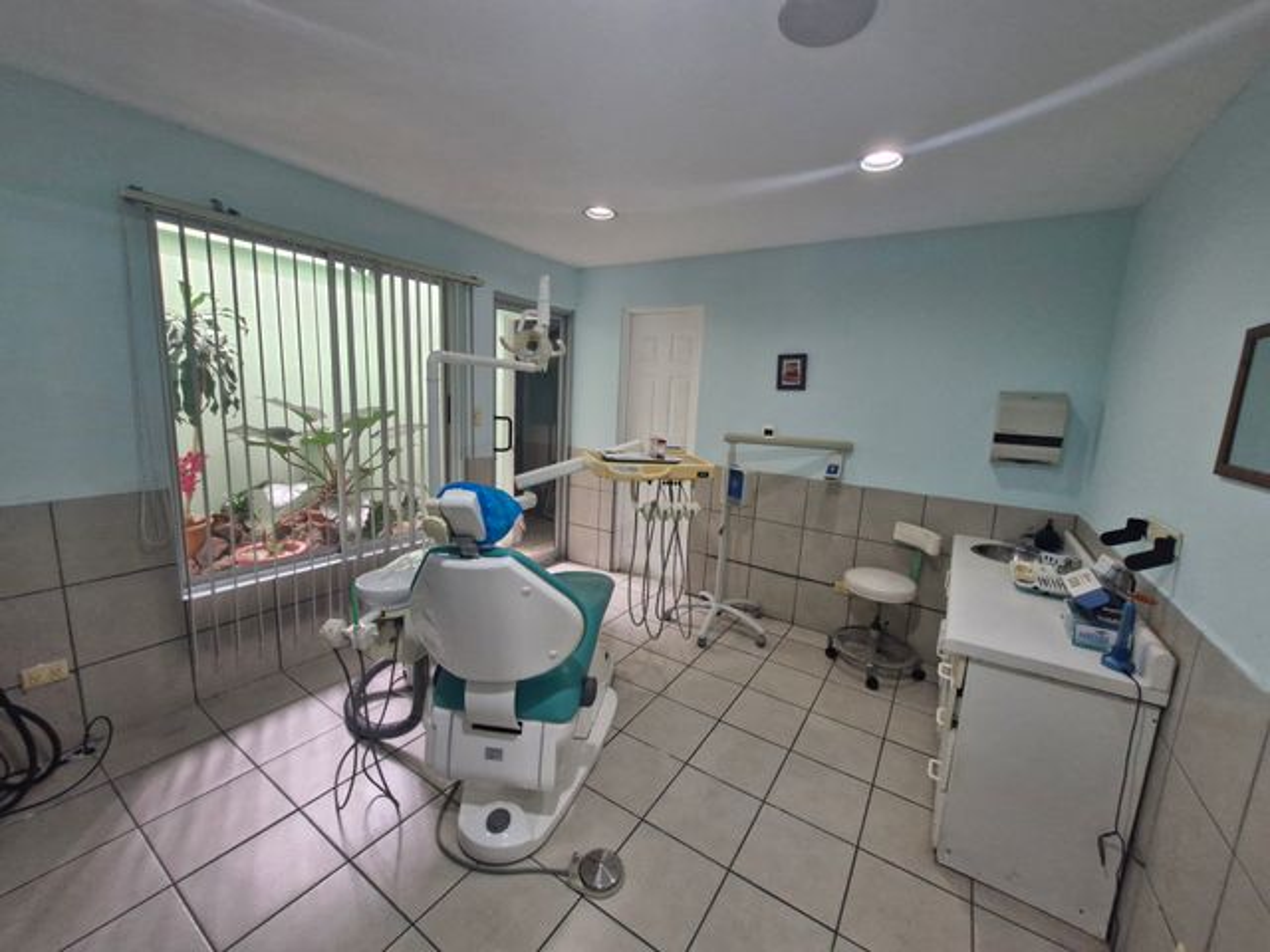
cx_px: 635
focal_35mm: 13
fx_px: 477
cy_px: 476
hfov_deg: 106.2
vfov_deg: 89.9
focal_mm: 1.74
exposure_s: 1/60
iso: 250
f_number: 2.2
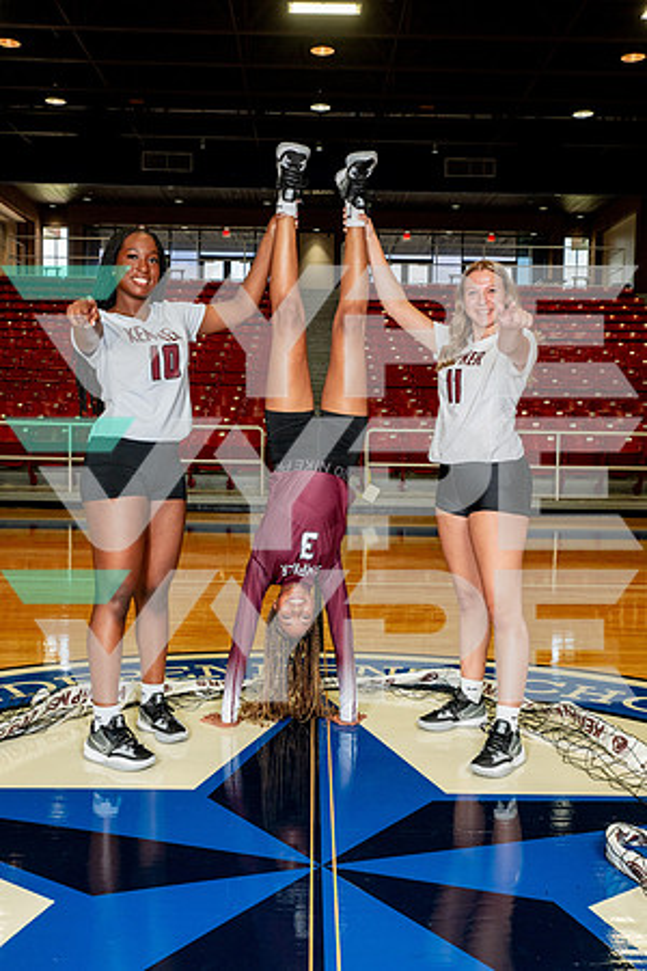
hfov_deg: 35.1
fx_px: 1024
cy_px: 486
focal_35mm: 38
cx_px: 324
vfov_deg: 50.7
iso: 800
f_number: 7.1
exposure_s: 1/200
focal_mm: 38
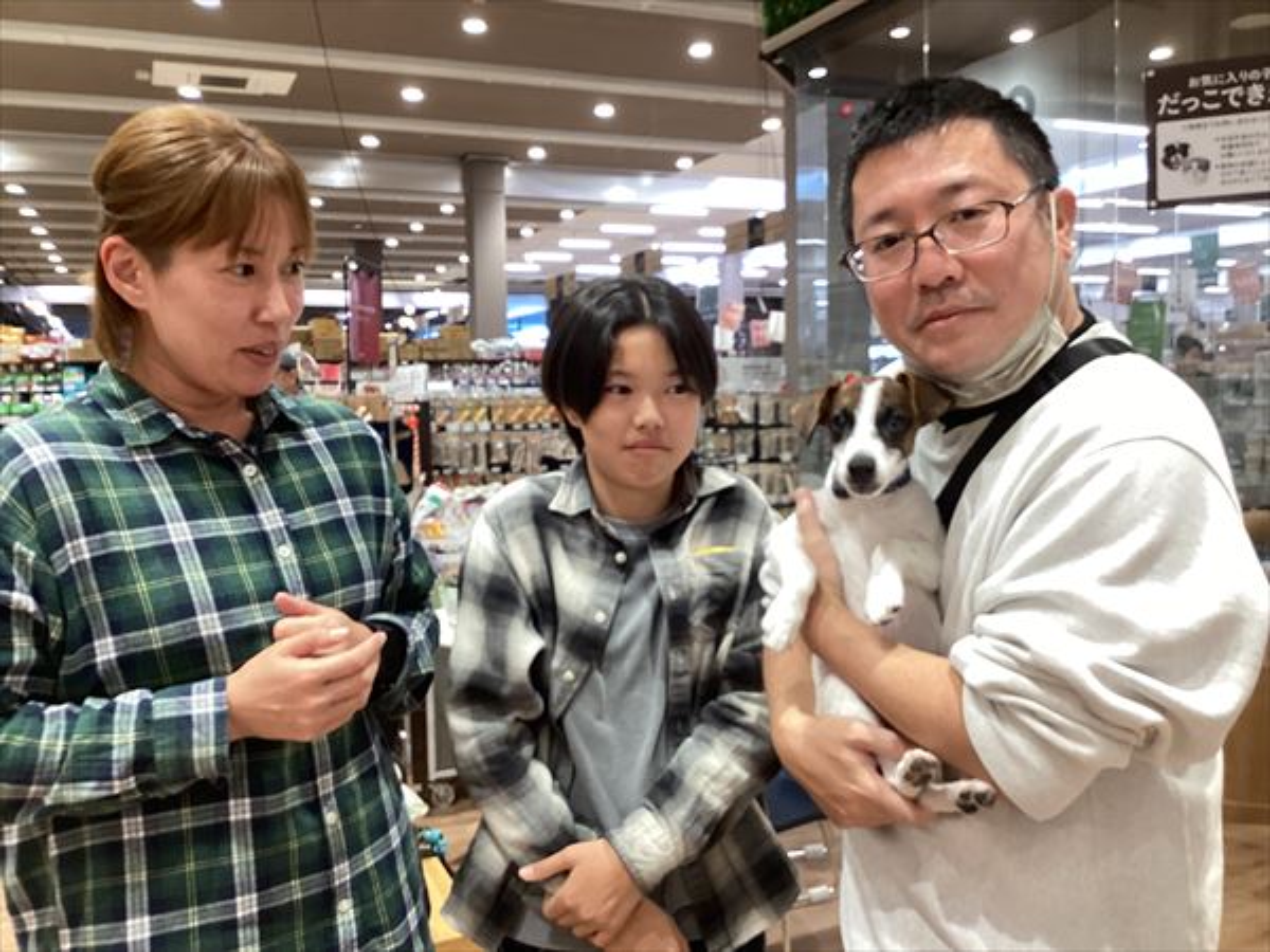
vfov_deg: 45.4
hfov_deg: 58.4
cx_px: 635
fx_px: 1137
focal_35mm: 31
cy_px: 476
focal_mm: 3.3
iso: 160
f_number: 2.4
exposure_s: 1/60
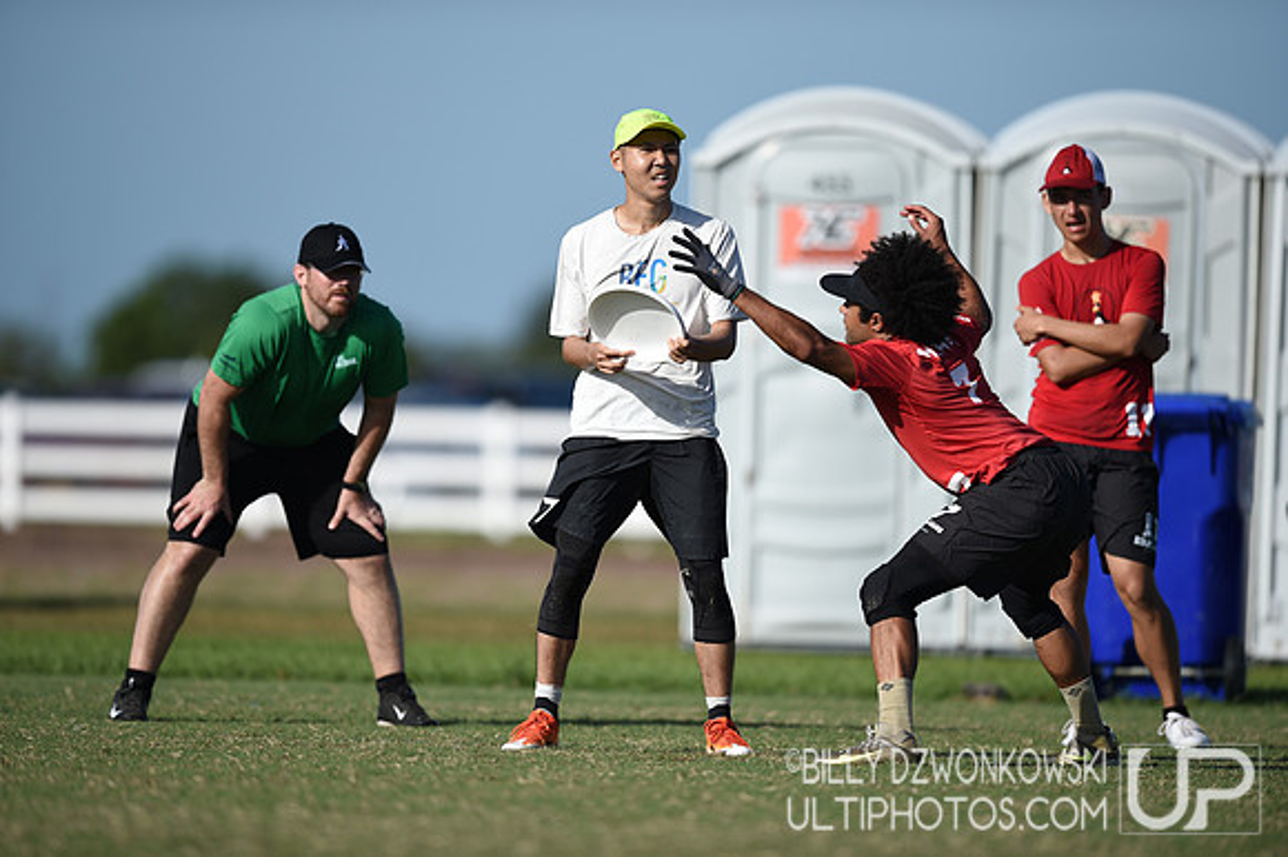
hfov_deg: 5.2
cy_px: 428
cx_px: 644
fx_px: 14302
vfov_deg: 3.4
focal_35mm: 400
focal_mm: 400
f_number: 2.8
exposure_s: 1/2500
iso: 100
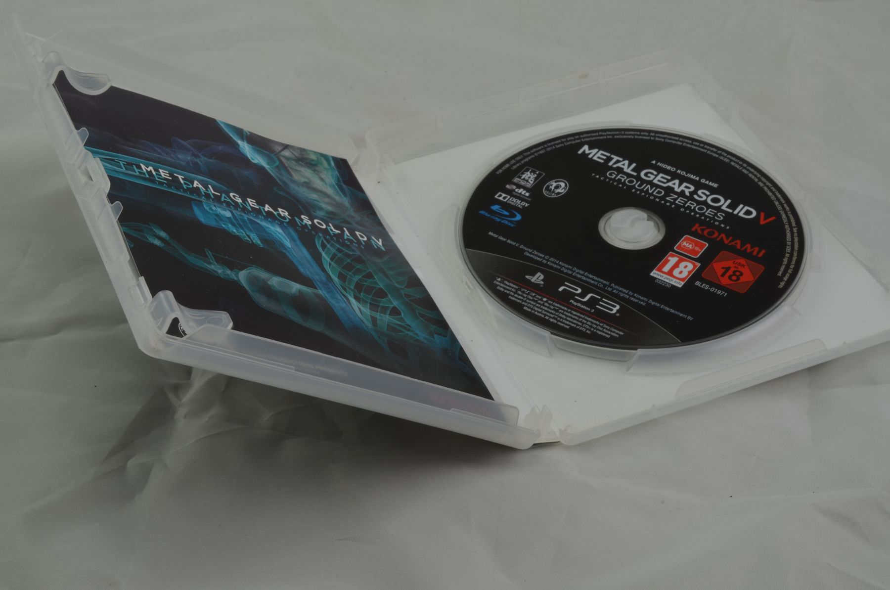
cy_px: 295
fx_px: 1481
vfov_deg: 22.5
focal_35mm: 60
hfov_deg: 33.5
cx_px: 445
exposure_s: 1/3
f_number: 20
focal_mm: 40
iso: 100
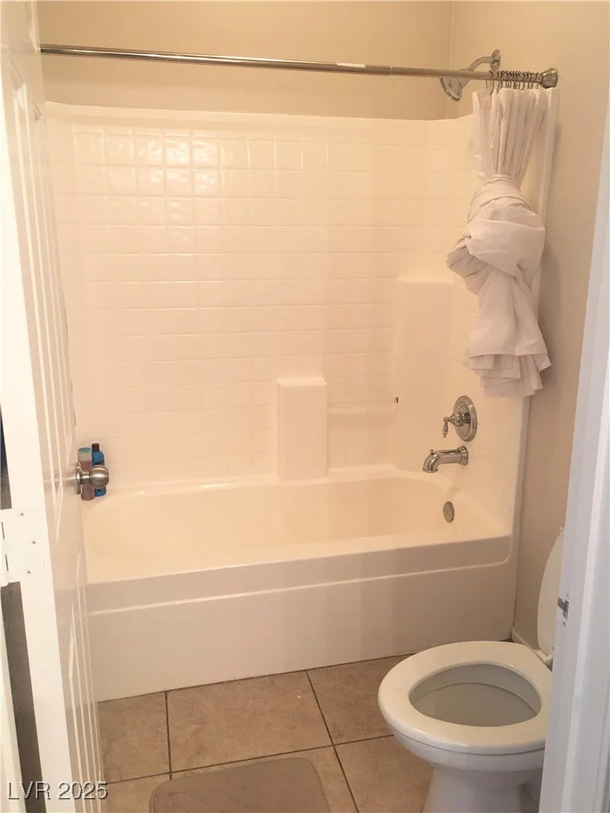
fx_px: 681
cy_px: 406
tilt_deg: -13.6
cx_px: 305
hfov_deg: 48.2
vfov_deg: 61.7
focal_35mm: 29
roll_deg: +0.3
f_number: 2.2
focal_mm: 4.15
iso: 50
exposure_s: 1/15
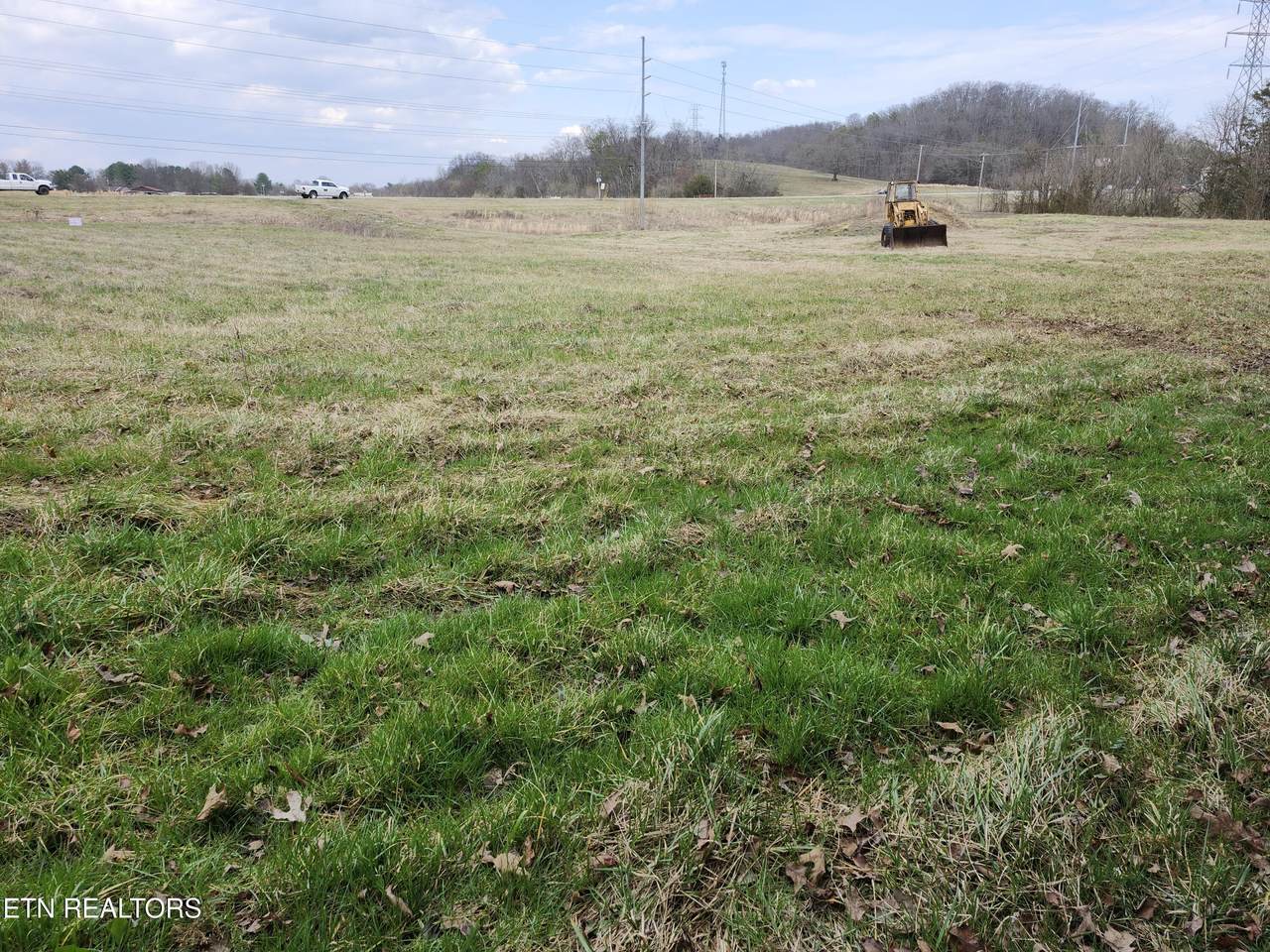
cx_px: 635
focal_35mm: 23
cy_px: 476
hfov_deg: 73.9
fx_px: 844
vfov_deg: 58.9
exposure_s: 1/711
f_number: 1.8
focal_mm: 5.54
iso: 25
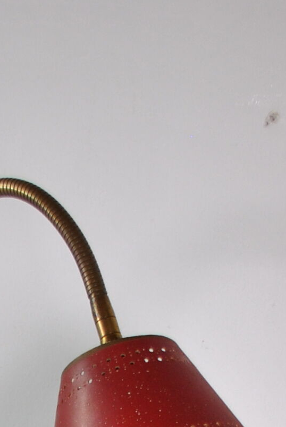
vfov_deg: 11.0
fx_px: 1890
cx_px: -12
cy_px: 1001
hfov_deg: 8.6
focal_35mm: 159
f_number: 4
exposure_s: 1/160
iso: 200
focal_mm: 22
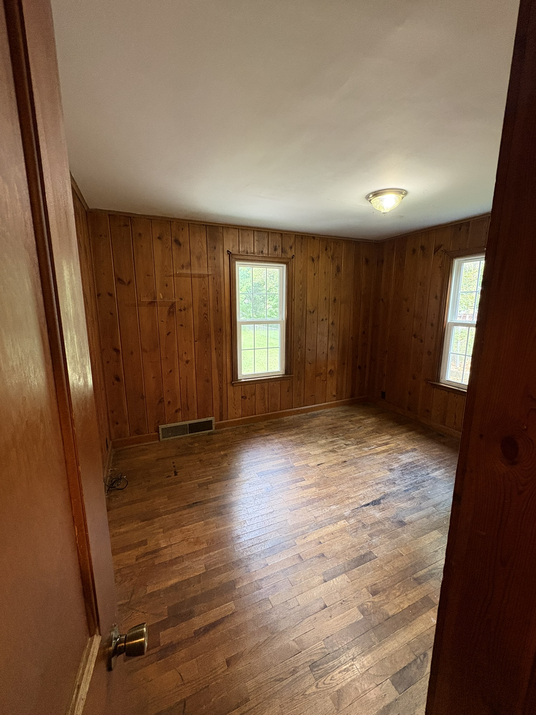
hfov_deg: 85.7
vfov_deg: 102.1
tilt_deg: -10.0
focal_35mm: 14
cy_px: 358
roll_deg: -0.4
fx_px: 289
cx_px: 268
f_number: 2.2
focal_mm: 2.22
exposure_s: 1/60
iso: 500
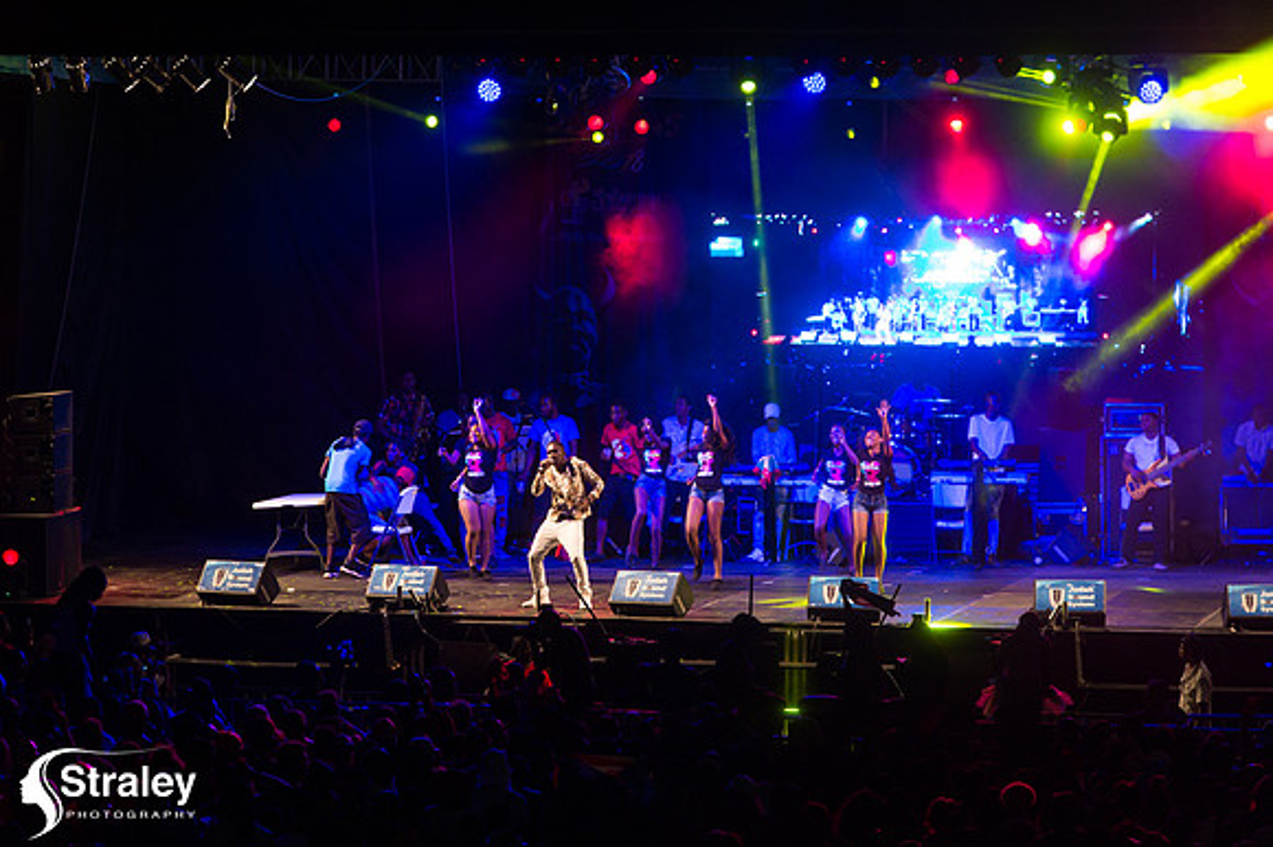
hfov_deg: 13.3
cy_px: 424
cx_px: 636
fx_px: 5478
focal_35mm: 155
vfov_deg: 8.8
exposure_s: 1/200
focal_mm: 155
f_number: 5.6
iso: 3200
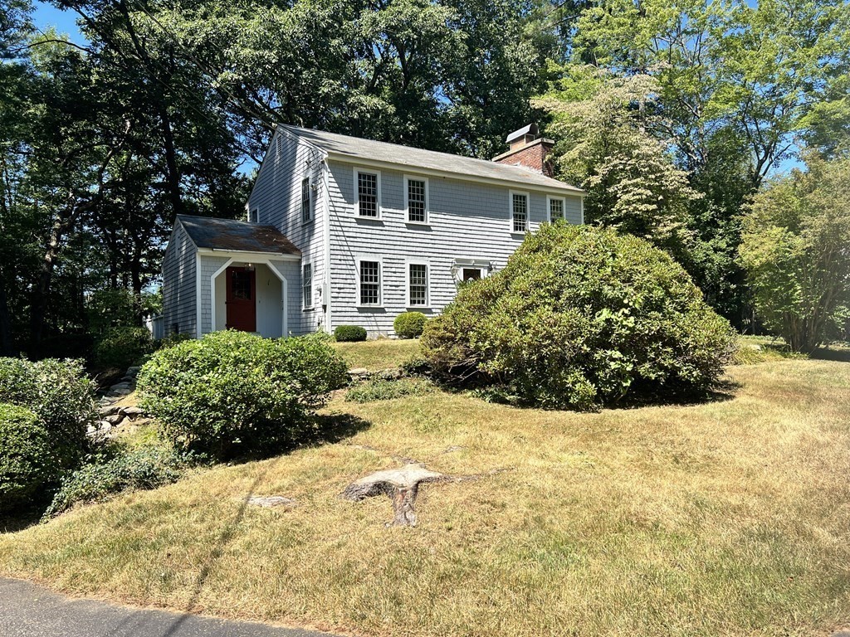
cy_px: 318
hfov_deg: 67.3
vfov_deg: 53.1
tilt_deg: -0.5
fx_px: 638
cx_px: 425
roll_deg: +1.0
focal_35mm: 26
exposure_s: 1/2008
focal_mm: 5.7
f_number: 1.5
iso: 50
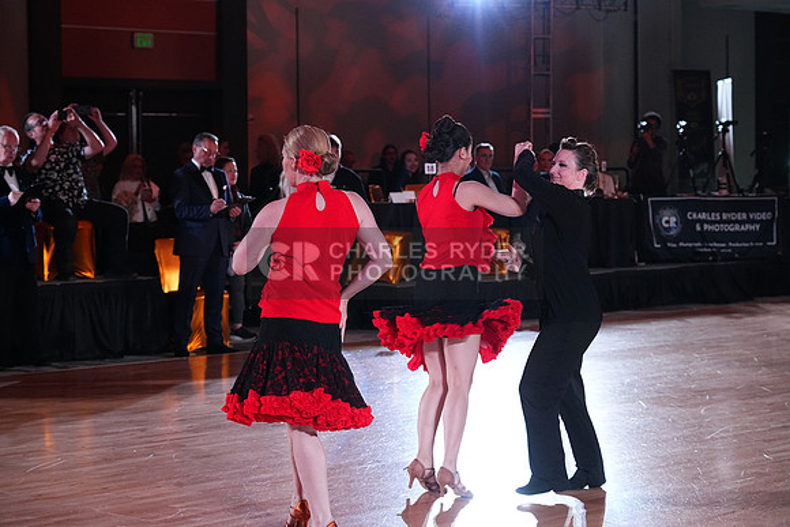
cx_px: 395
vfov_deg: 15.4
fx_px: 1953
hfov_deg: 22.9
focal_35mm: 89
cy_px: 264
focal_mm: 89
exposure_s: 1/400
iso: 5000
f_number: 5.6
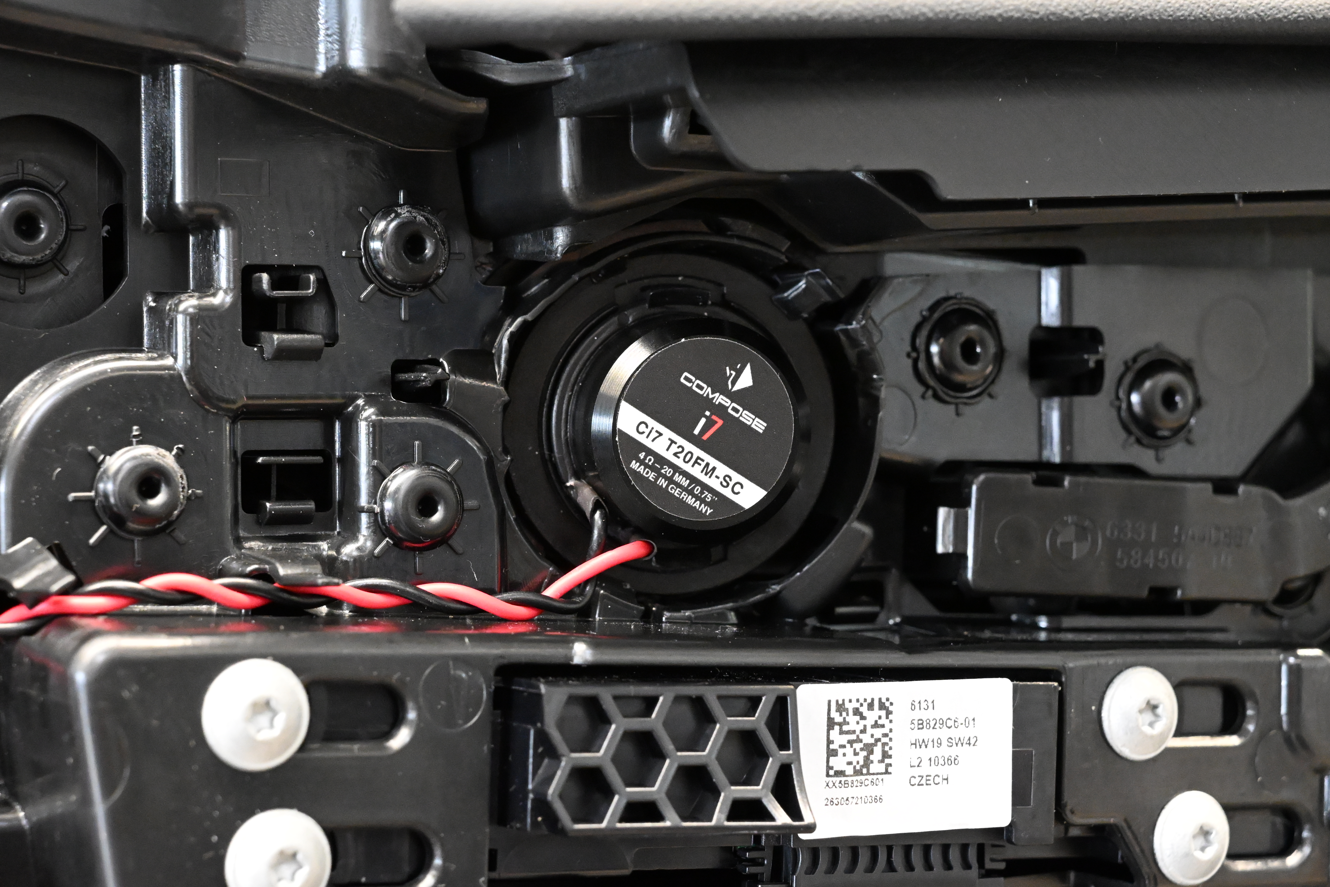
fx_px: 2771
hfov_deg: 27.0
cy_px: 444
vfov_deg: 18.2
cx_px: 665
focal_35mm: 75
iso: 8000
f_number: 7.1
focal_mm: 50
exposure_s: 1/80
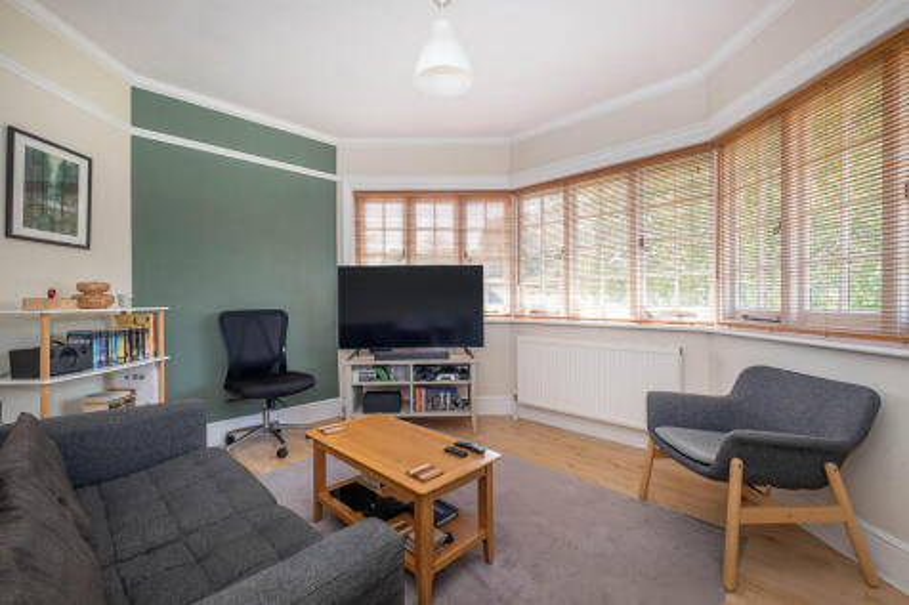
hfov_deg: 100.4
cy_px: 302
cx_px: 454
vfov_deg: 77.3
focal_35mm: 15
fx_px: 379
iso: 400
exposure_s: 1/30
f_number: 6.4
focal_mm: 10
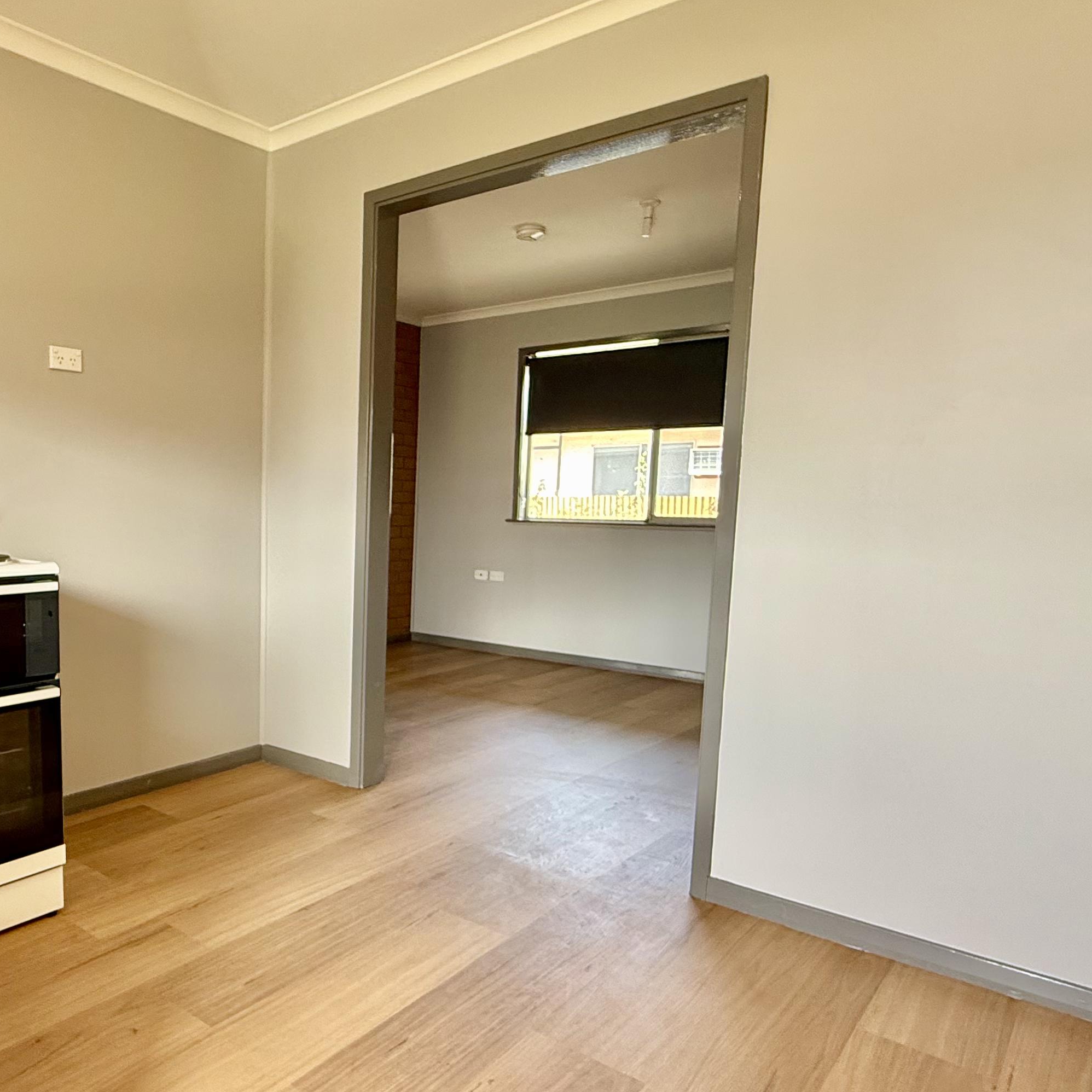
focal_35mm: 25
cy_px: 606
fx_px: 892
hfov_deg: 59.5
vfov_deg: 62.8
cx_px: 272
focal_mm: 2.22
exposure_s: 1/99
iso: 160
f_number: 2.2
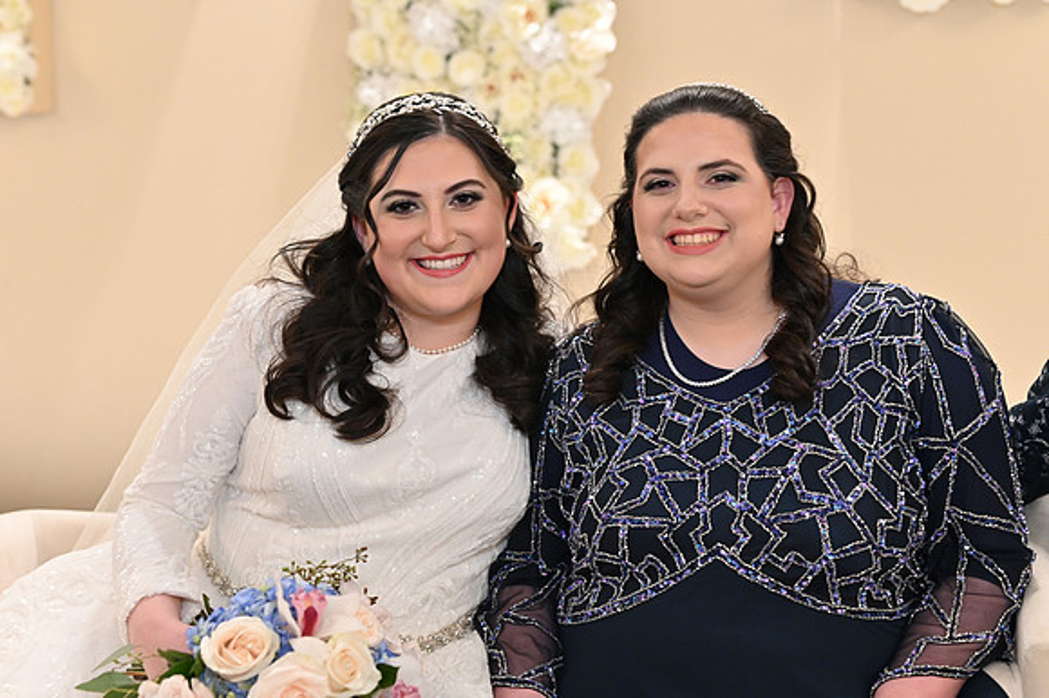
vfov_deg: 27.0
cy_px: 349
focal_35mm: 50
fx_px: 1456
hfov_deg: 39.6
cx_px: 524
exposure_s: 1/100
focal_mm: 50
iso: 3200
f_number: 4
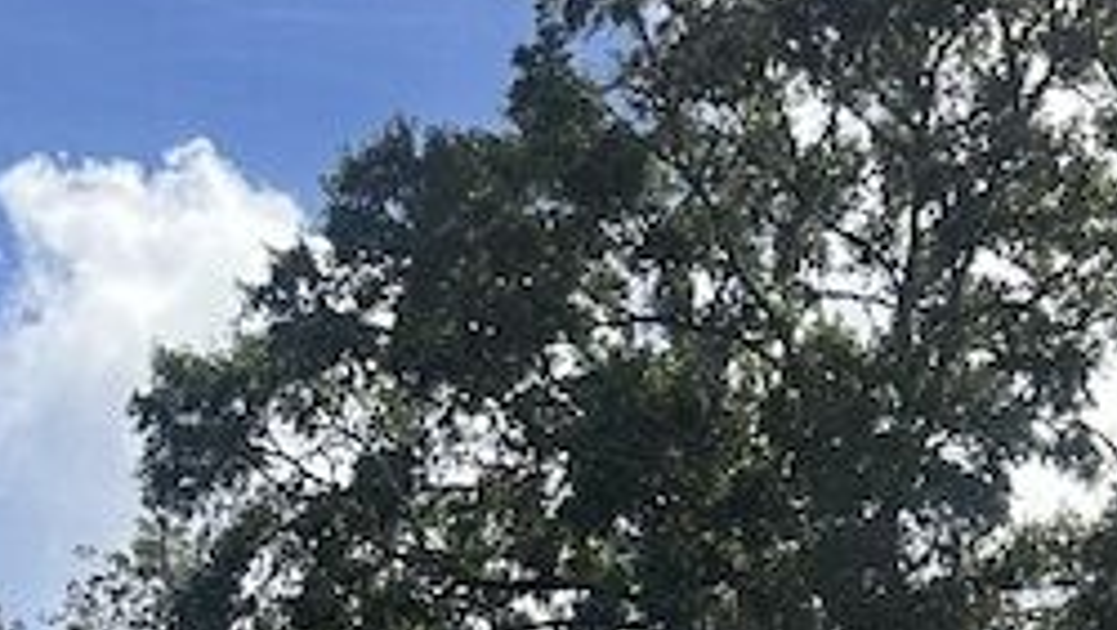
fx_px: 3171
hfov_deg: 20.0
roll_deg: +1.8
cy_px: 2011
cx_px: 460
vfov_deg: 8.8
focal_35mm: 107
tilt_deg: +4.4
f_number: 1.78
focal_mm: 6.86
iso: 80
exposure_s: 1/3861
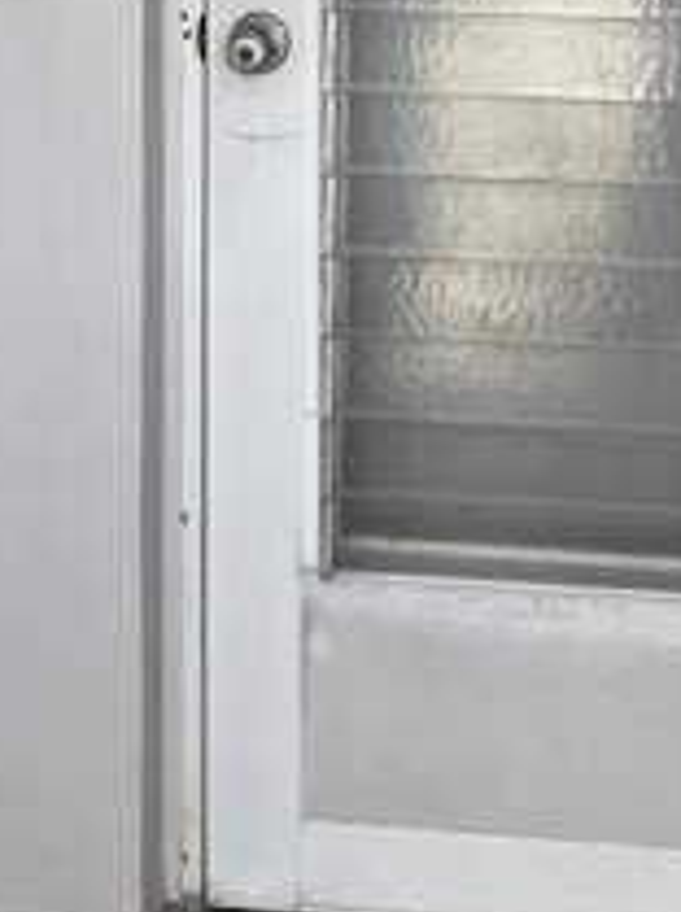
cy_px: -170
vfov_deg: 20.7
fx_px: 2342
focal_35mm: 89
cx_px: 458
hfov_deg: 16.5
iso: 16
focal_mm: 3
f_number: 1.8
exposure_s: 1/230
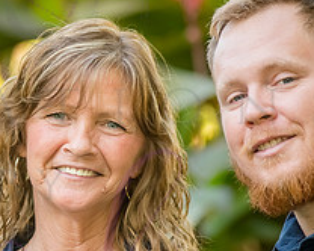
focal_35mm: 380
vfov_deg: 4.1
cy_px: 181
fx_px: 3528
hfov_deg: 5.1
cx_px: 59
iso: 800
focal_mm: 145
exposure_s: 1/500
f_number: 4
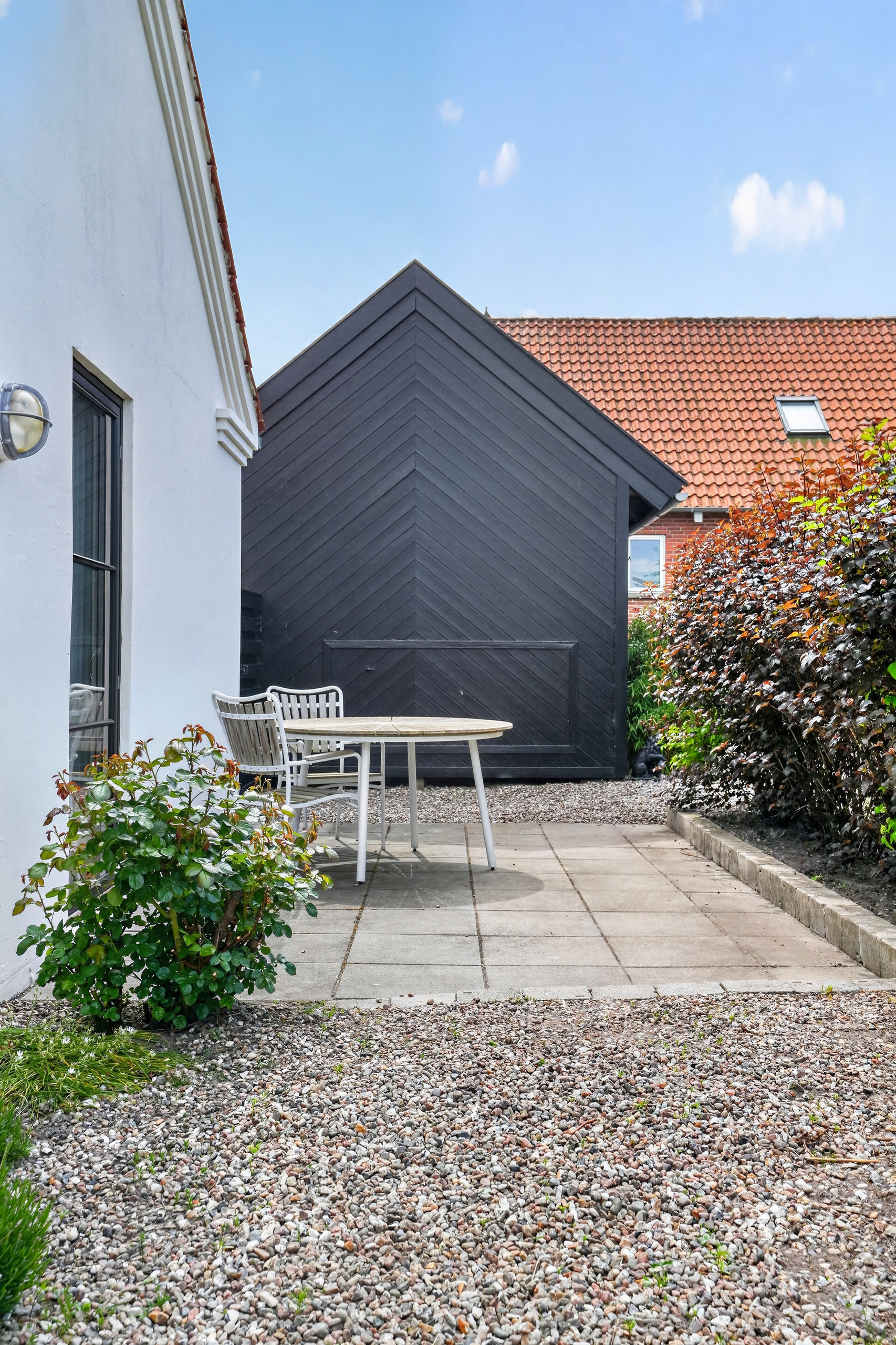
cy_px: 672
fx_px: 1270
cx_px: 448
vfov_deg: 55.8
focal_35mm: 34
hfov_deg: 38.9
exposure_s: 1/250
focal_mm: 34
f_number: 8
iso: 400
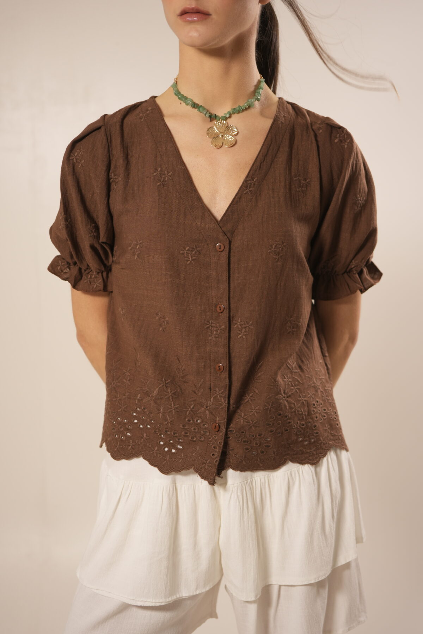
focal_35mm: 50
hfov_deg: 27.0
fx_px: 881
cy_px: 317
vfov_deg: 39.6
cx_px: 212
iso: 500
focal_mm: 50
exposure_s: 1/100
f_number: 2.8
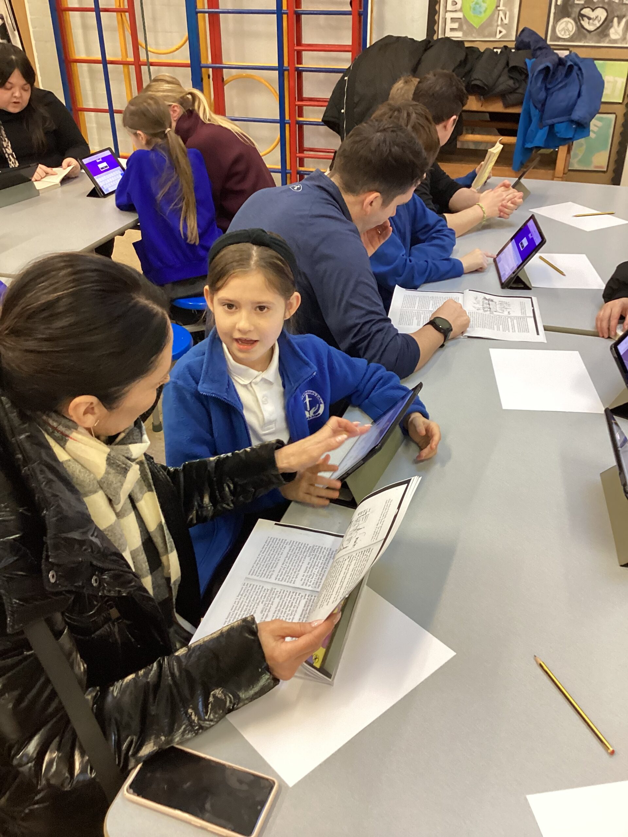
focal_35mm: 31
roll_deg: +1.9
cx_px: 314
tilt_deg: -32.5
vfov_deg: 58.4
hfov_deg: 45.4
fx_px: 750
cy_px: 418
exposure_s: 1/50
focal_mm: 3.3
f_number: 2.4
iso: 200
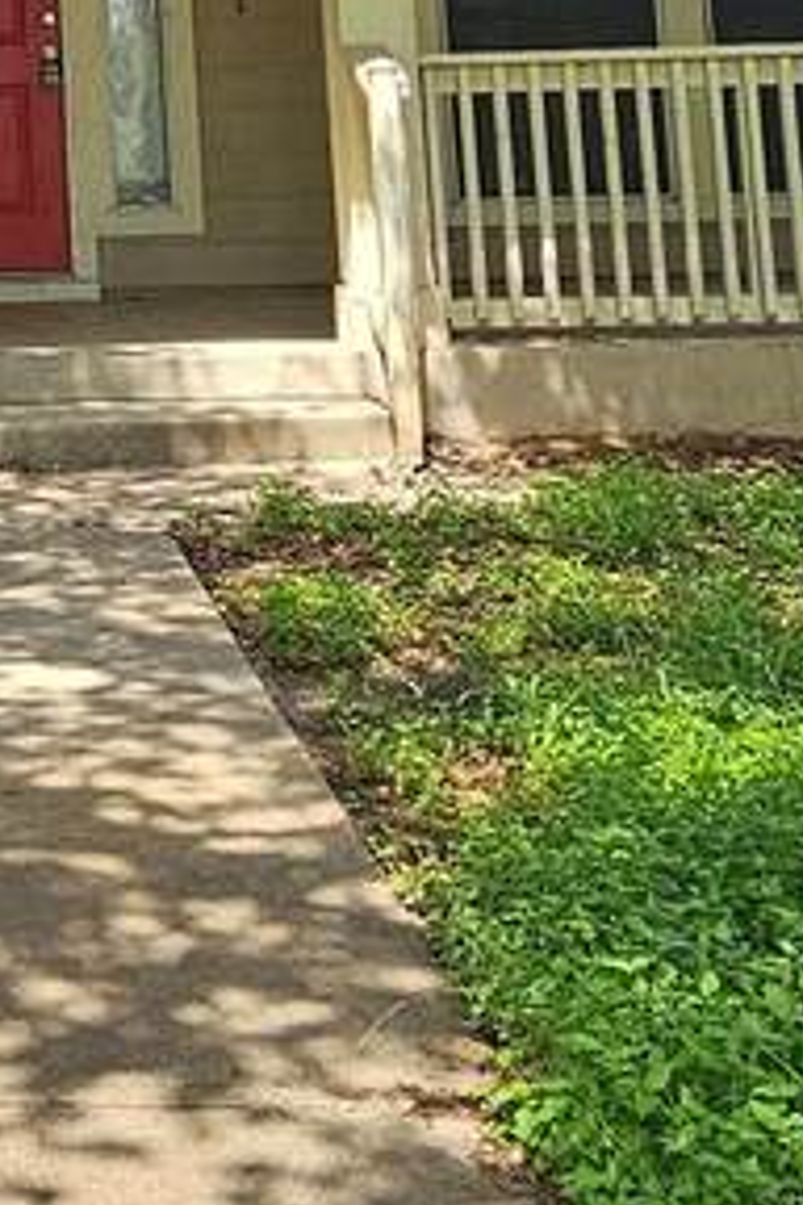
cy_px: -151
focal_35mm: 60
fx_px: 2007
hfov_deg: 20.4
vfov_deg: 29.7
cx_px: -276
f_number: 2.2
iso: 50
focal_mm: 2.2
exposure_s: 1/604
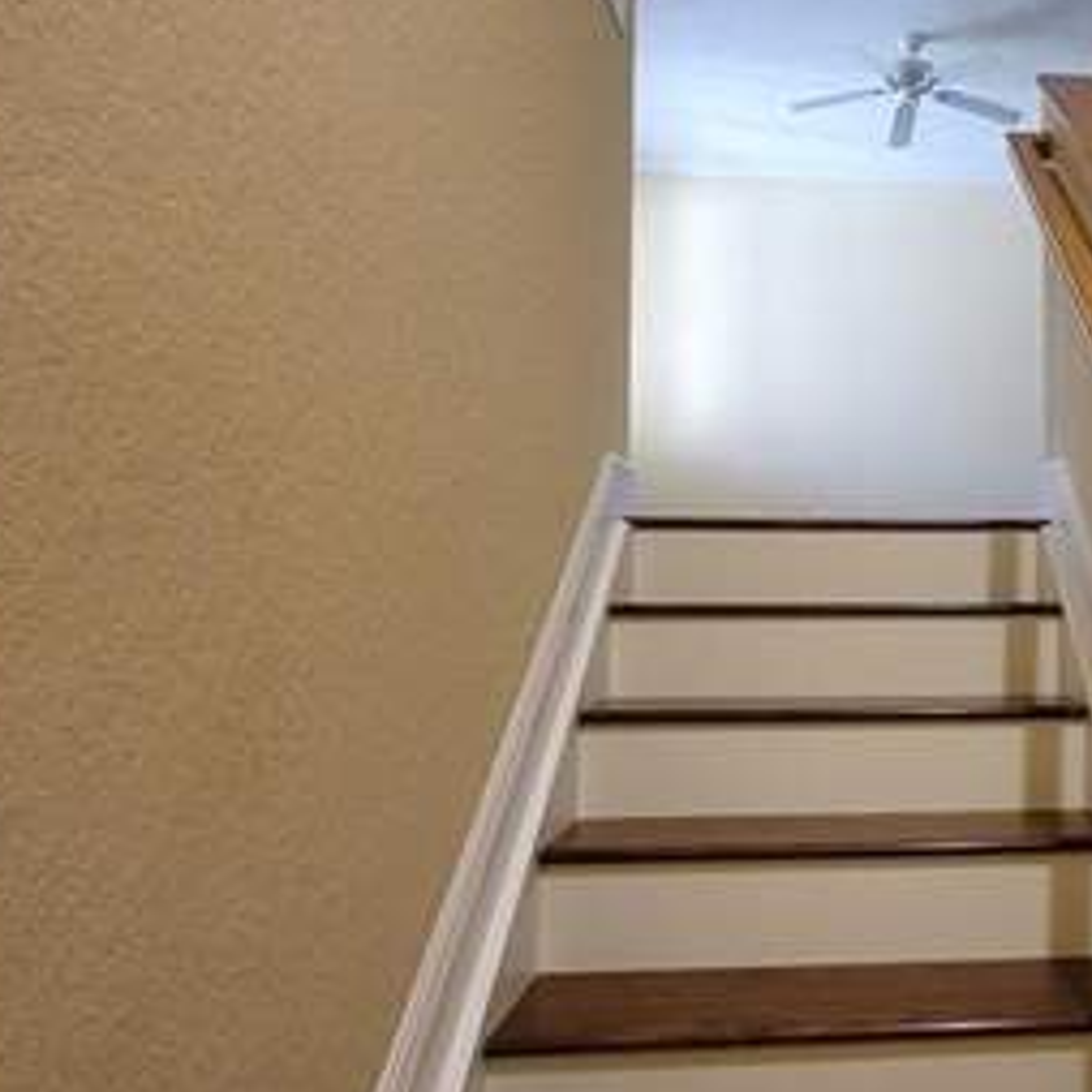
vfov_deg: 55.6
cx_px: 967
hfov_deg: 49.9
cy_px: 520
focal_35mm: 29
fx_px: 1035
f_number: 2.2
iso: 500
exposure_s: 1/30
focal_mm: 2.2
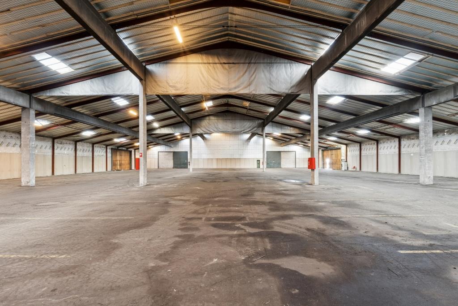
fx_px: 219
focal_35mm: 17
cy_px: 153
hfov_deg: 92.4
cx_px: 229
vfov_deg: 69.7
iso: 640
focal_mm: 11.5
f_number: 9
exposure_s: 1/2
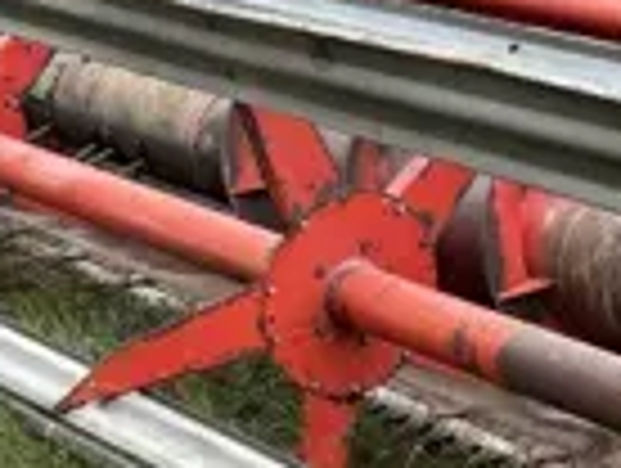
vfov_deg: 13.2
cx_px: 562
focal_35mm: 111
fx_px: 1995
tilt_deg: -21.7
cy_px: 472
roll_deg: -0.3
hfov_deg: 17.4
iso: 80
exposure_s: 1/663
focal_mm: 6.86
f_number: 1.78
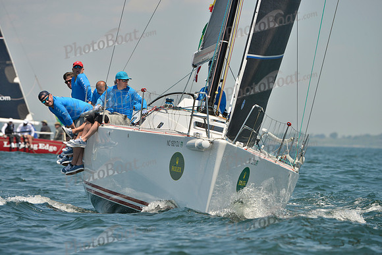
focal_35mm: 330
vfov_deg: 4.2
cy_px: 128
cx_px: 191
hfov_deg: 6.2
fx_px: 3502
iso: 280
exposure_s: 1/1250
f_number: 7.1
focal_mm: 330
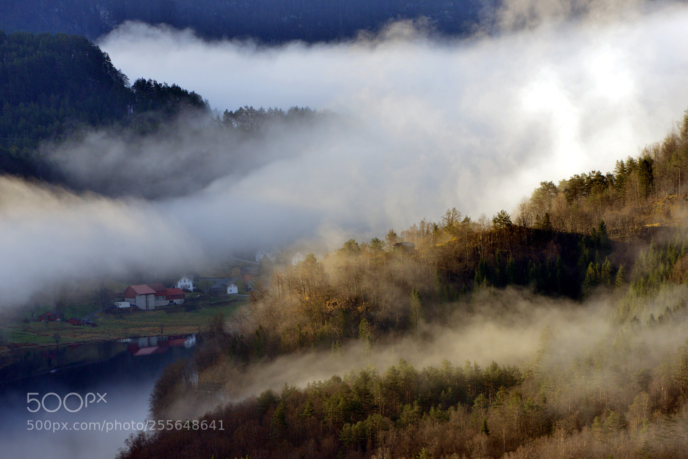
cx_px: 344
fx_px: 7647
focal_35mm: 400
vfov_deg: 3.4
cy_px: 230
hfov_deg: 5.2
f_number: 8
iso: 800
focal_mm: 400
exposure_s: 1/500
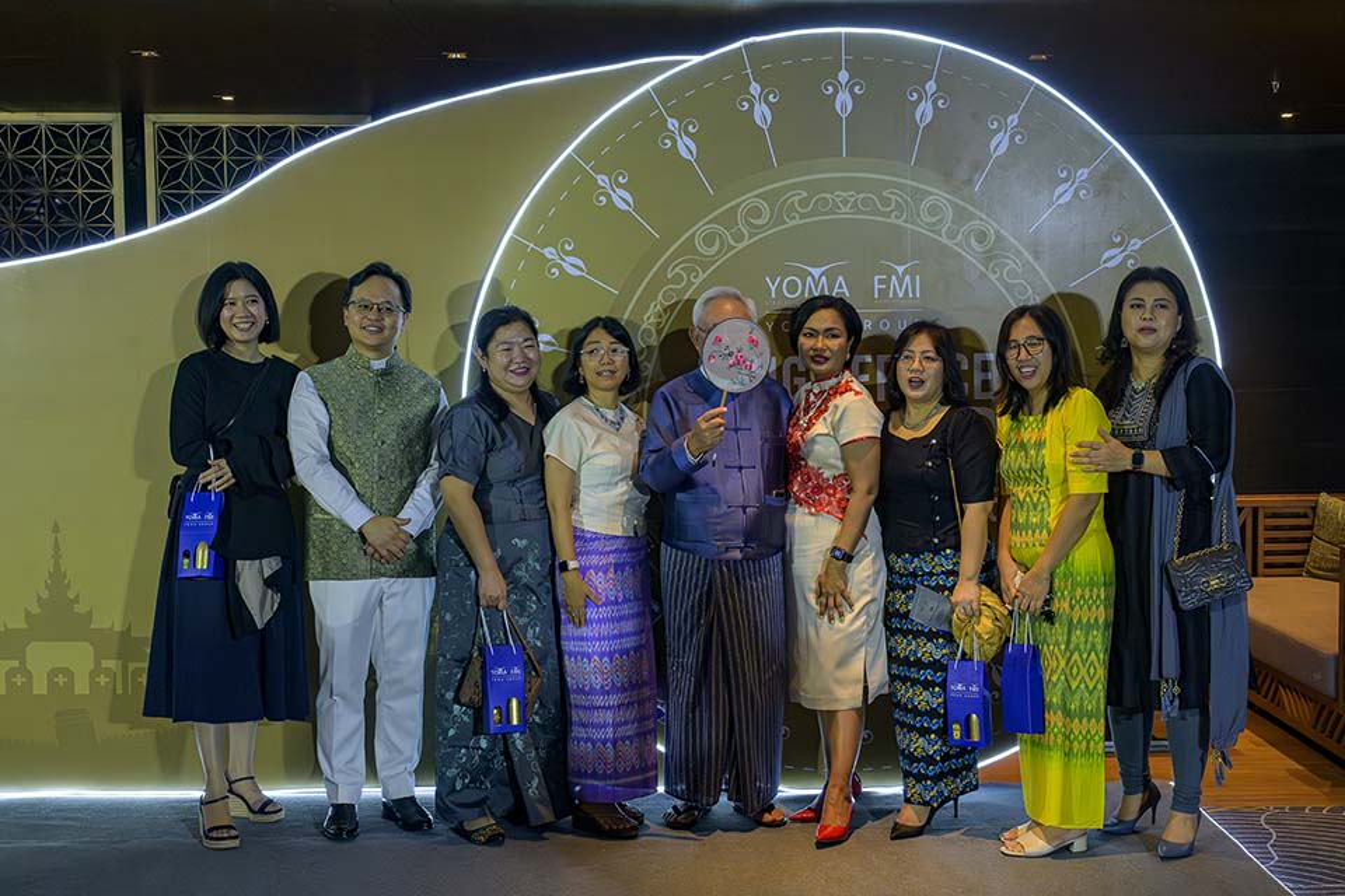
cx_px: 672
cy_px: 448
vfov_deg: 38.4
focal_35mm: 34
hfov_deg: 55.1
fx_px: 1289
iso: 5600
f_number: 5
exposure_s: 1/250
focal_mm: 34.5
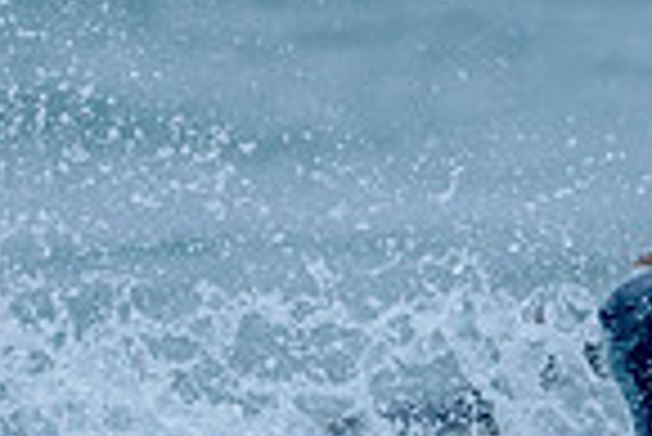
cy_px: 663
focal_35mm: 2513
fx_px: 45558
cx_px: 684
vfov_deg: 0.5
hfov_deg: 0.8
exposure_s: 1/2000
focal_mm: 500
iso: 800
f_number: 5.6
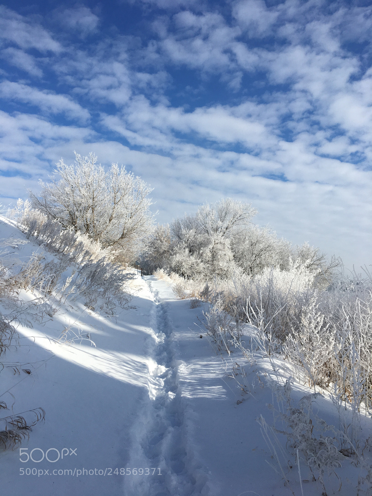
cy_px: 248
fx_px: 416
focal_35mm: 29
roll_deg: -0.5
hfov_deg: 48.2
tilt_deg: +5.4
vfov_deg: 61.7
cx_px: 186
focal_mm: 4.15
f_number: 2.2
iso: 25
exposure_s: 1/3497
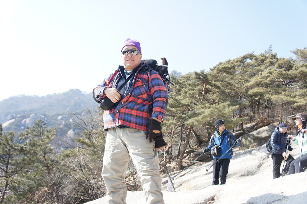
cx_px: 154
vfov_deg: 39.9
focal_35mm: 33
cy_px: 102
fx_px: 281
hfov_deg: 57.3
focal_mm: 22
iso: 200
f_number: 4
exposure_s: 1/400
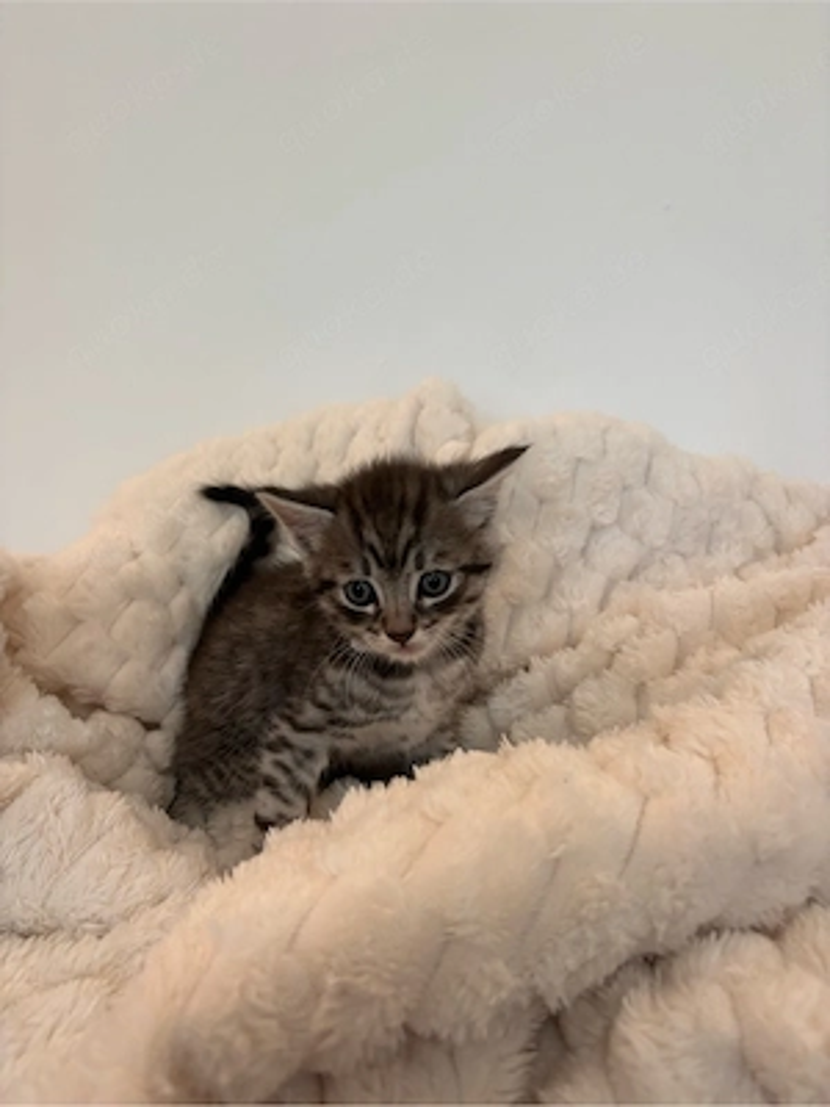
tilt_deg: -5.7
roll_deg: +2.9
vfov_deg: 67.3
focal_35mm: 26
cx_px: 415
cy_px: 554
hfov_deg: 53.1
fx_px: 831
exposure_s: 1/51
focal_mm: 5.96
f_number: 1.6
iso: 125
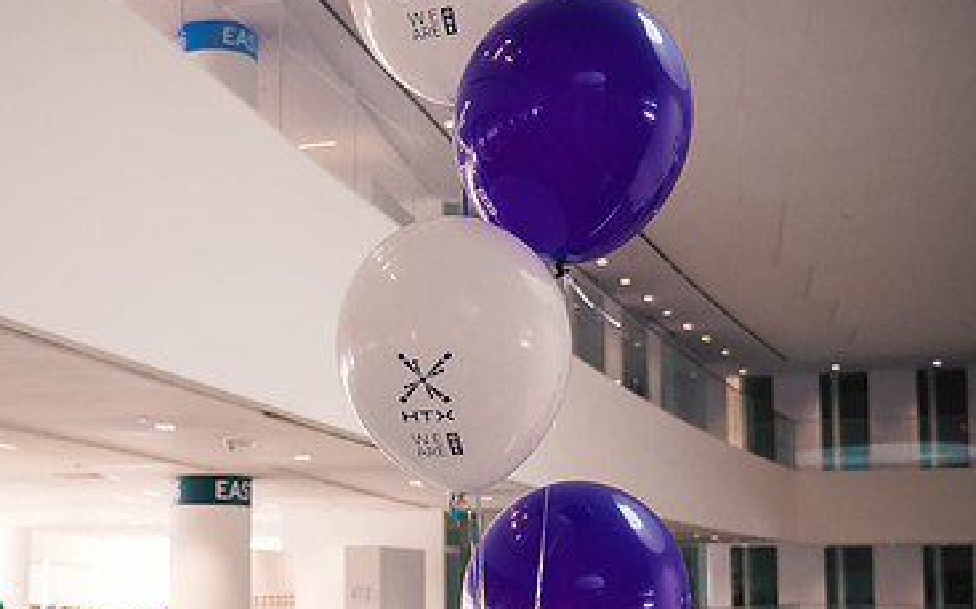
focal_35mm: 52
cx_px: 322
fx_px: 1383
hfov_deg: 38.4
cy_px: 456
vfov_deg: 24.6
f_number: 2.8
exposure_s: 1/100
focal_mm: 15
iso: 640
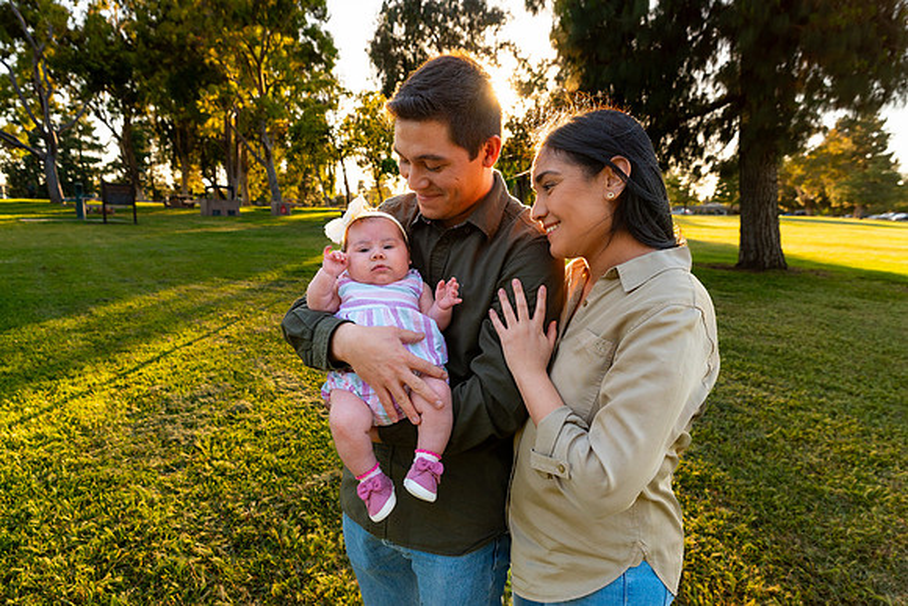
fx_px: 605
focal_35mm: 24
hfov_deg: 73.7
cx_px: 454
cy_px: 303
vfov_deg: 53.2
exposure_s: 1/320
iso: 200
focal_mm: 24
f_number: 5.6
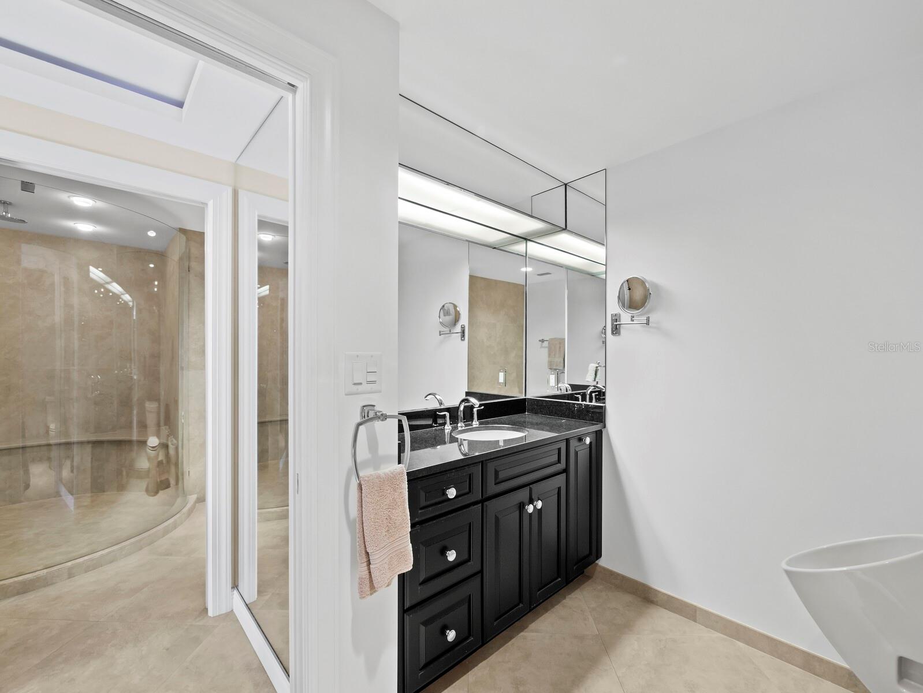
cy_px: 346
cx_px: 462
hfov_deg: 102.0
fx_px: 373
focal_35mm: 14
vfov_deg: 85.7
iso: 400
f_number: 7.1
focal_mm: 7
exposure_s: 1/3
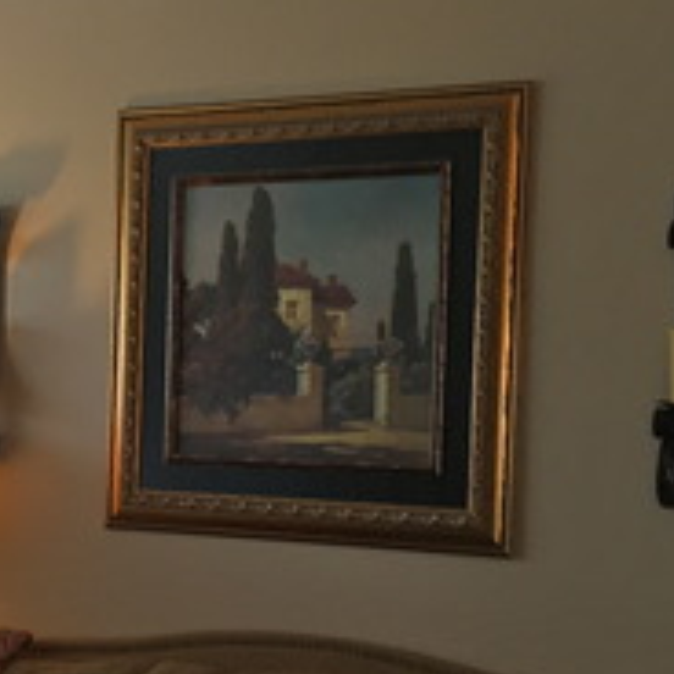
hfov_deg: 18.7
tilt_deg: -0.6
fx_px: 1961
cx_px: -70
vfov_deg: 19.4
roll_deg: -3.4
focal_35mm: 89
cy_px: 484
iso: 100
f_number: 2.2
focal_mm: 4.15
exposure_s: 1/30
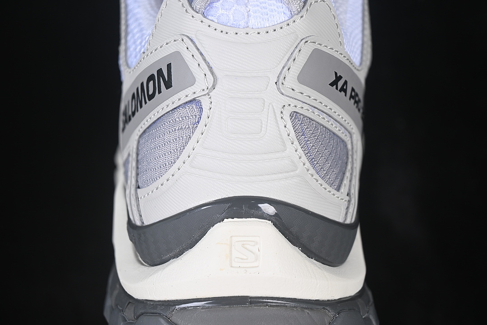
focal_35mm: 75
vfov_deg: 18.2
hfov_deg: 27.0
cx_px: 244
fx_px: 1015
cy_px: 162
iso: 160
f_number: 7.1
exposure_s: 1/80
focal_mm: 50
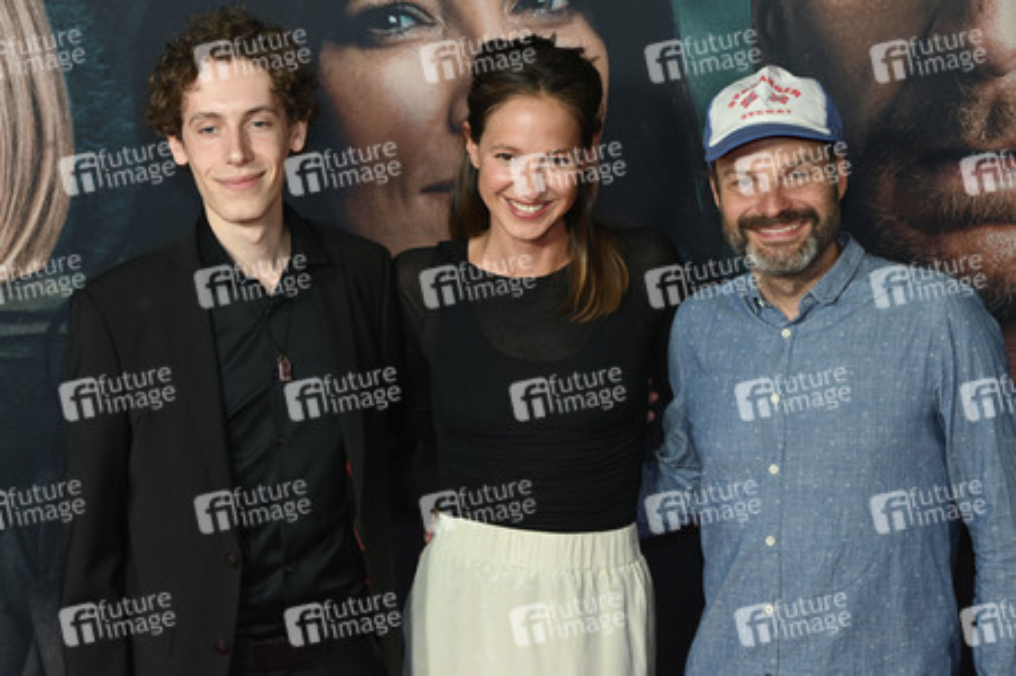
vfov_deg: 17.9
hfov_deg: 26.7
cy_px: 338
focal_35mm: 76
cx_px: 508
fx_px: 2143
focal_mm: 76
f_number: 6
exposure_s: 1/100
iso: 1250
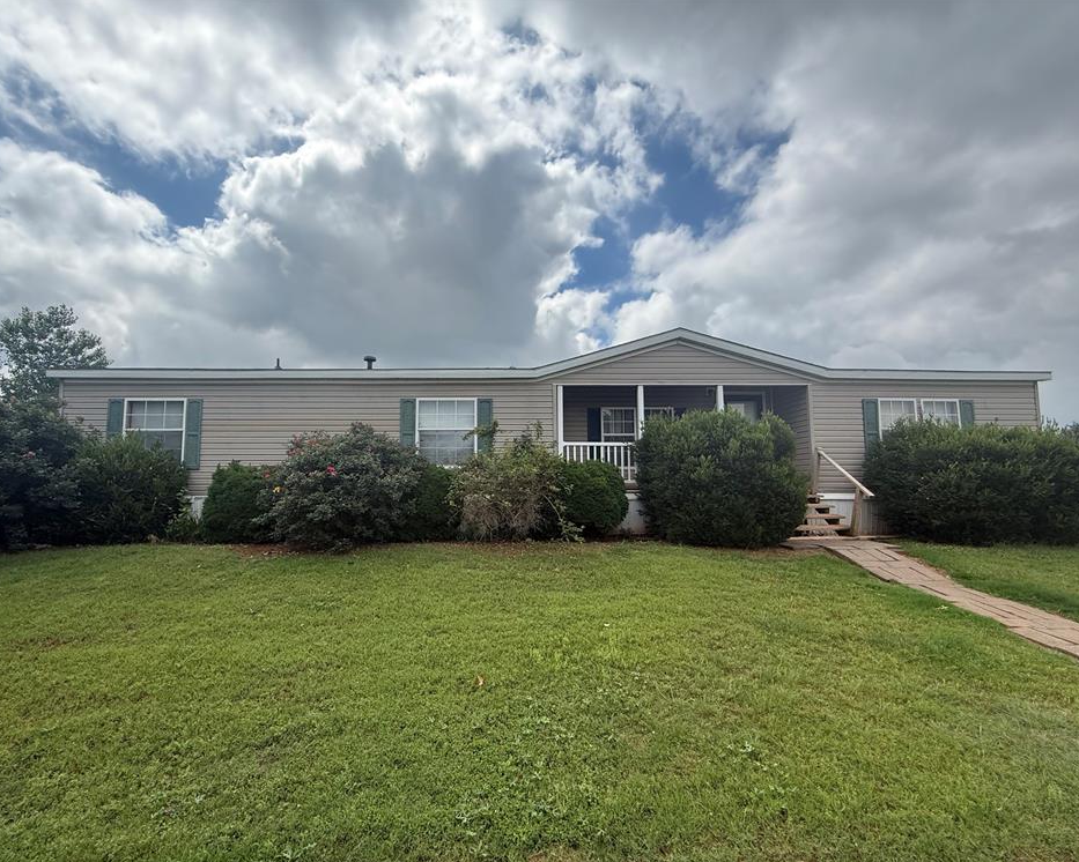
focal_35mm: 15
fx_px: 479
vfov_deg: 84.0
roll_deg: -0.6
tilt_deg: +5.4
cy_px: 440
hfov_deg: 96.7
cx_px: 510
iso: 50
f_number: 2.2
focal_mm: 2.22
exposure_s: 1/1961
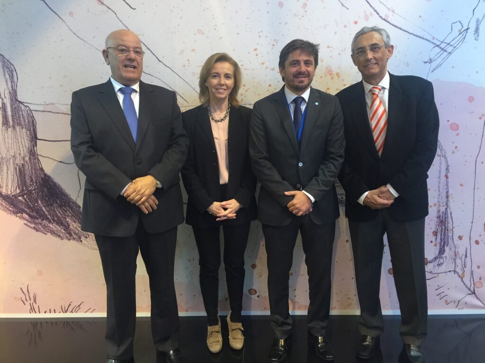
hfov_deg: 61.7
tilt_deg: -13.1
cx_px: 242
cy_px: 182
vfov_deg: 48.2
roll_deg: +1.7
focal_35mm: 29
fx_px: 406
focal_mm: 4.15
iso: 100
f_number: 2.2
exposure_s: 1/17
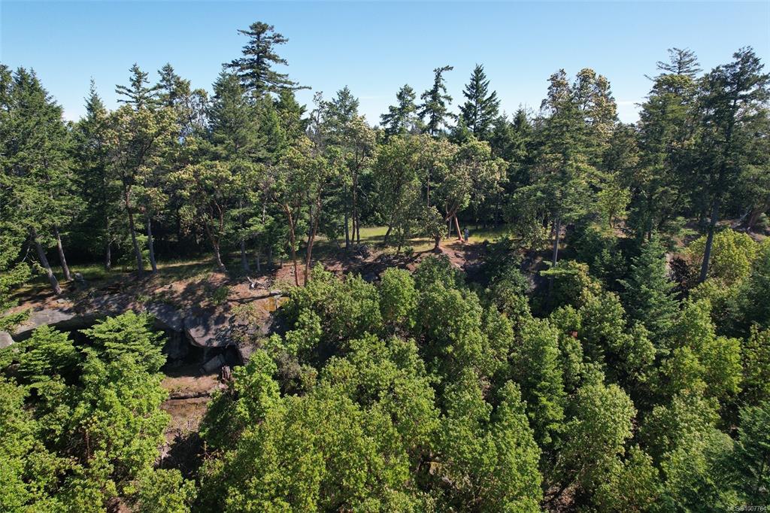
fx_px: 470
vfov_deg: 57.2
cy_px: 256
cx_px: 385
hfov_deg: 78.6
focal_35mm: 22
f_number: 2.8
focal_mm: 8.38
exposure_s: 1/1000
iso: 100
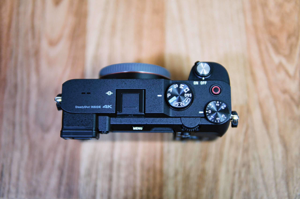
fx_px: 375
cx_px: 150
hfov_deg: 43.6
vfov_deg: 29.8
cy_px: 100
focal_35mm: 45
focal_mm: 30
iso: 400
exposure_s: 1/40
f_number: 1.4
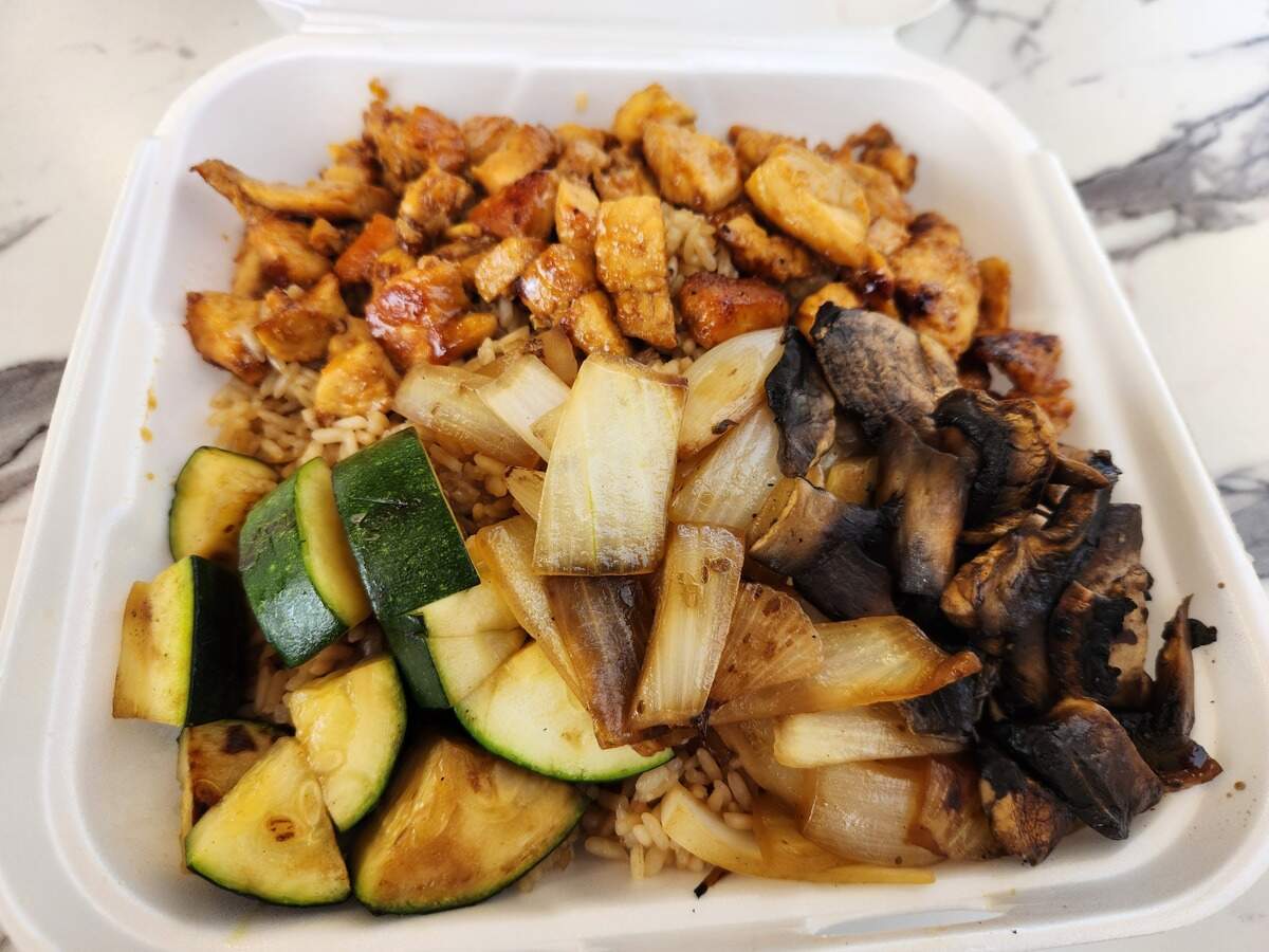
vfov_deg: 58.9
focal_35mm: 23
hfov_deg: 73.9
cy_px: 476
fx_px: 843
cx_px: 634
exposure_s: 1/120
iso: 80
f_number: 1.8
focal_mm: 5.4
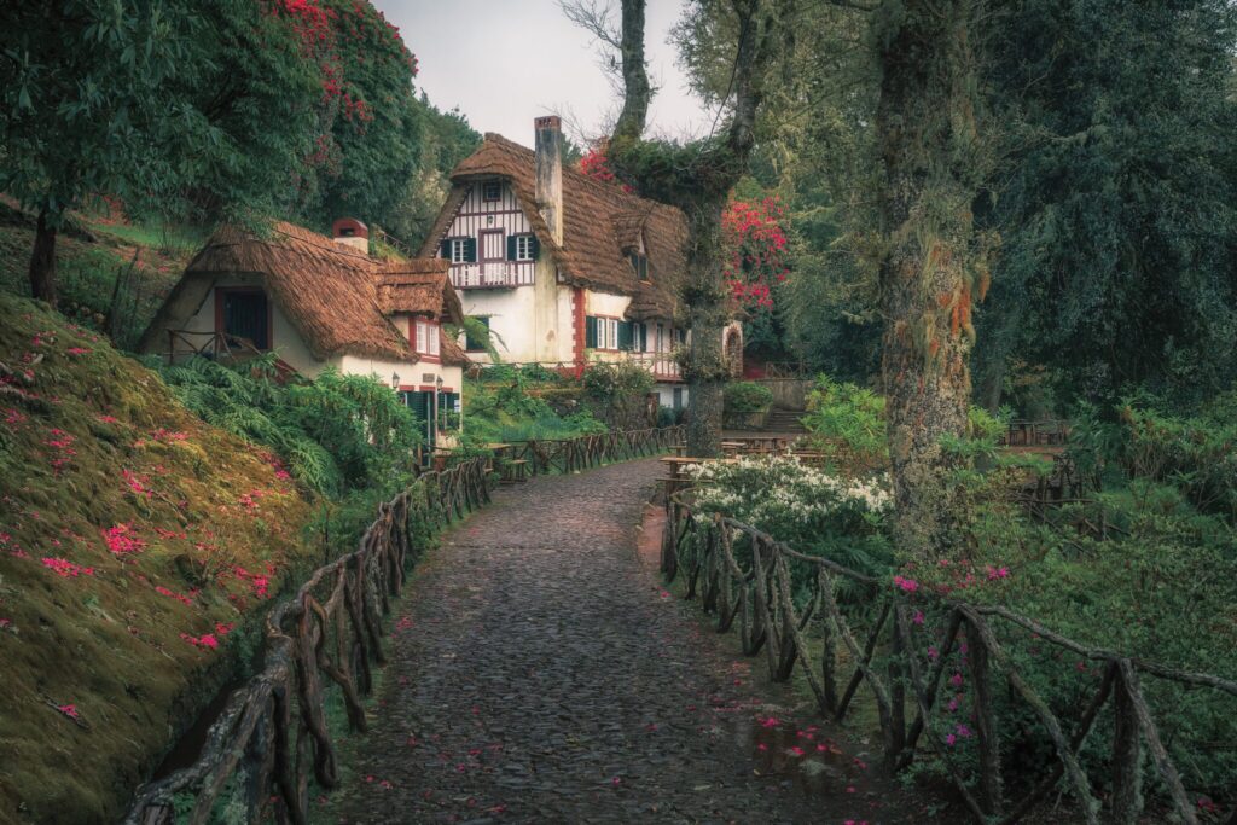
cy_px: 412
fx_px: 1203
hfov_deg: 54.4
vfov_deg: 37.9
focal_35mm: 35
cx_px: 618
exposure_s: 1/80
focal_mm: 35
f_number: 7.1
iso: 400
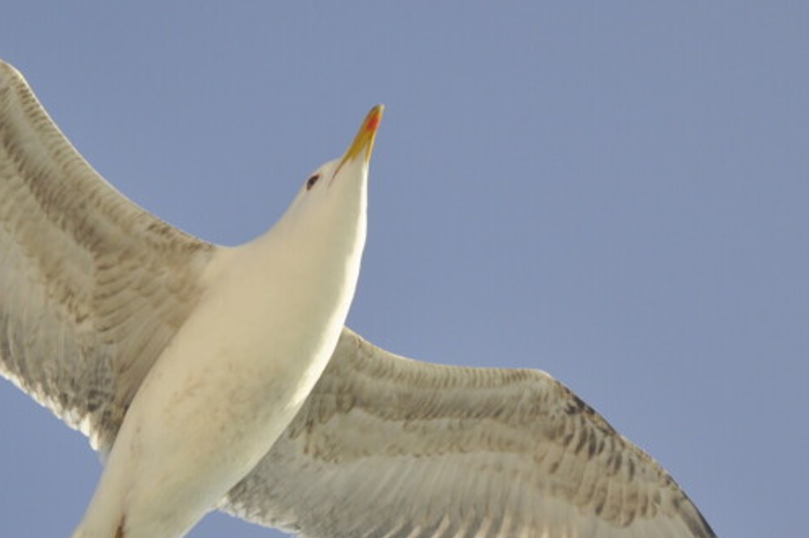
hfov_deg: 6.4
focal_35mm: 324
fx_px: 7274
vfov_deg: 4.2
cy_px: 356
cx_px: 237
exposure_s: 1/1000
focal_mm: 105
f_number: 5.6
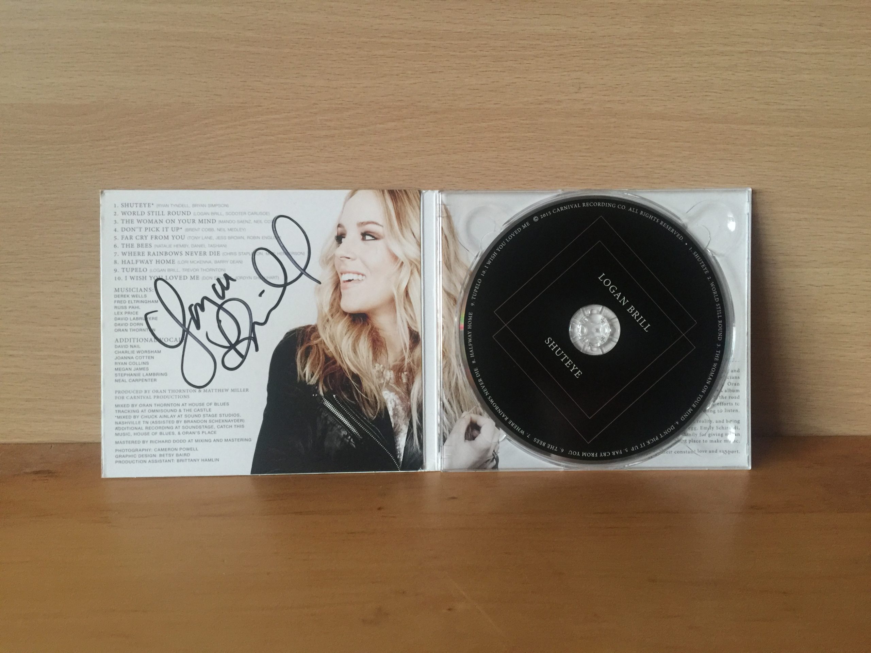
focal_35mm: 29
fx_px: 730
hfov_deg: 61.7
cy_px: 326
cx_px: 436
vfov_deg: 48.2
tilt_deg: -16.2
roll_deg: -0.8
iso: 125
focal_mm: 4.15
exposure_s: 1/8
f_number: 2.2
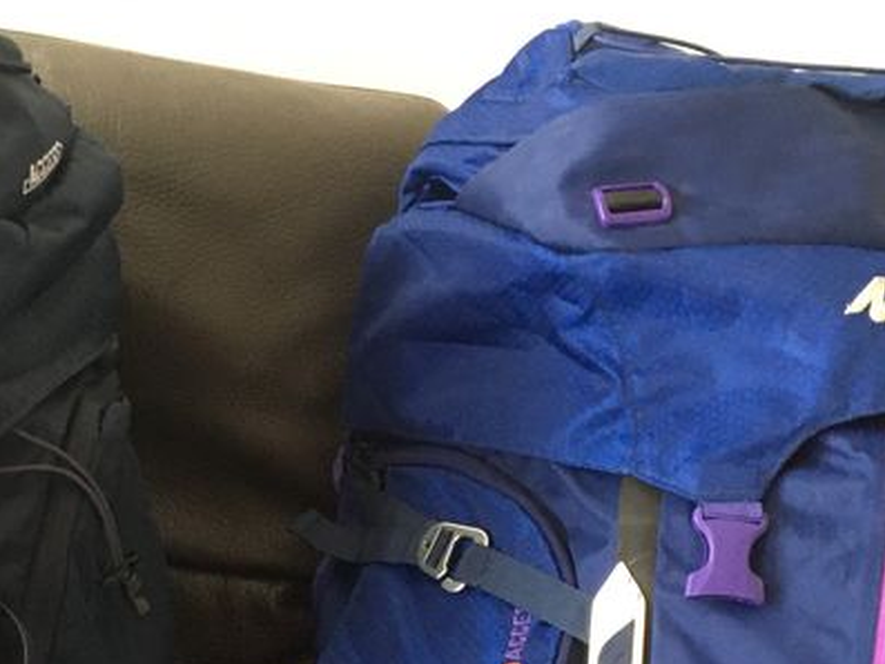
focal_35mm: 73
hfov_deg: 26.4
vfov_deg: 19.3
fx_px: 1867
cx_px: 254
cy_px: 742
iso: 200
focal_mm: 4.15
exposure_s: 1/20
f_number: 2.2
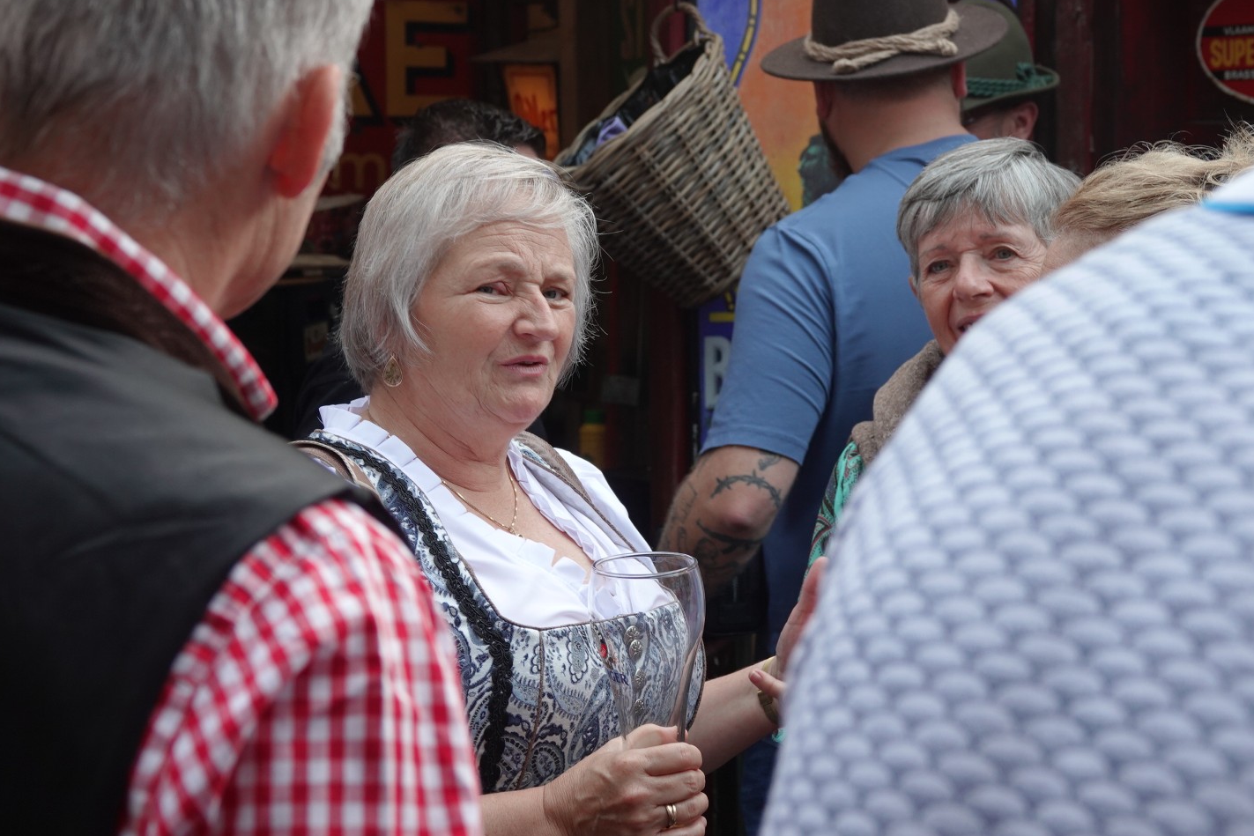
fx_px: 2578
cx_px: 675
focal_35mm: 74
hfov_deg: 27.3
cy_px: 471
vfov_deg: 18.4
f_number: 3.5
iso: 160
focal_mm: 23.95
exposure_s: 1/80
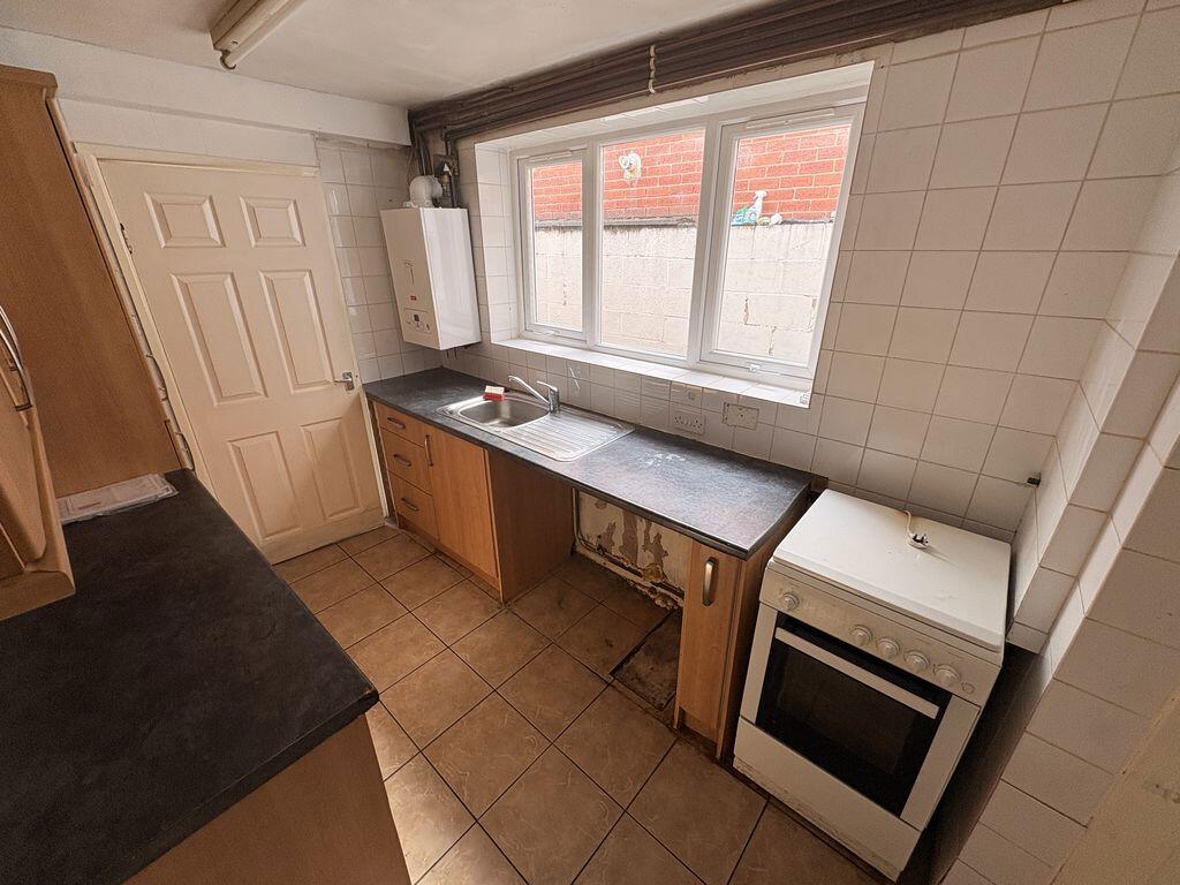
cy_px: 442
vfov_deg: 85.7
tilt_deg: -22.9
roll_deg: +0.8
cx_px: 590
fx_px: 477
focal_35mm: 14
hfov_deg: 102.1
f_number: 2.2
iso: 64
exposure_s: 1/99
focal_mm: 2.22
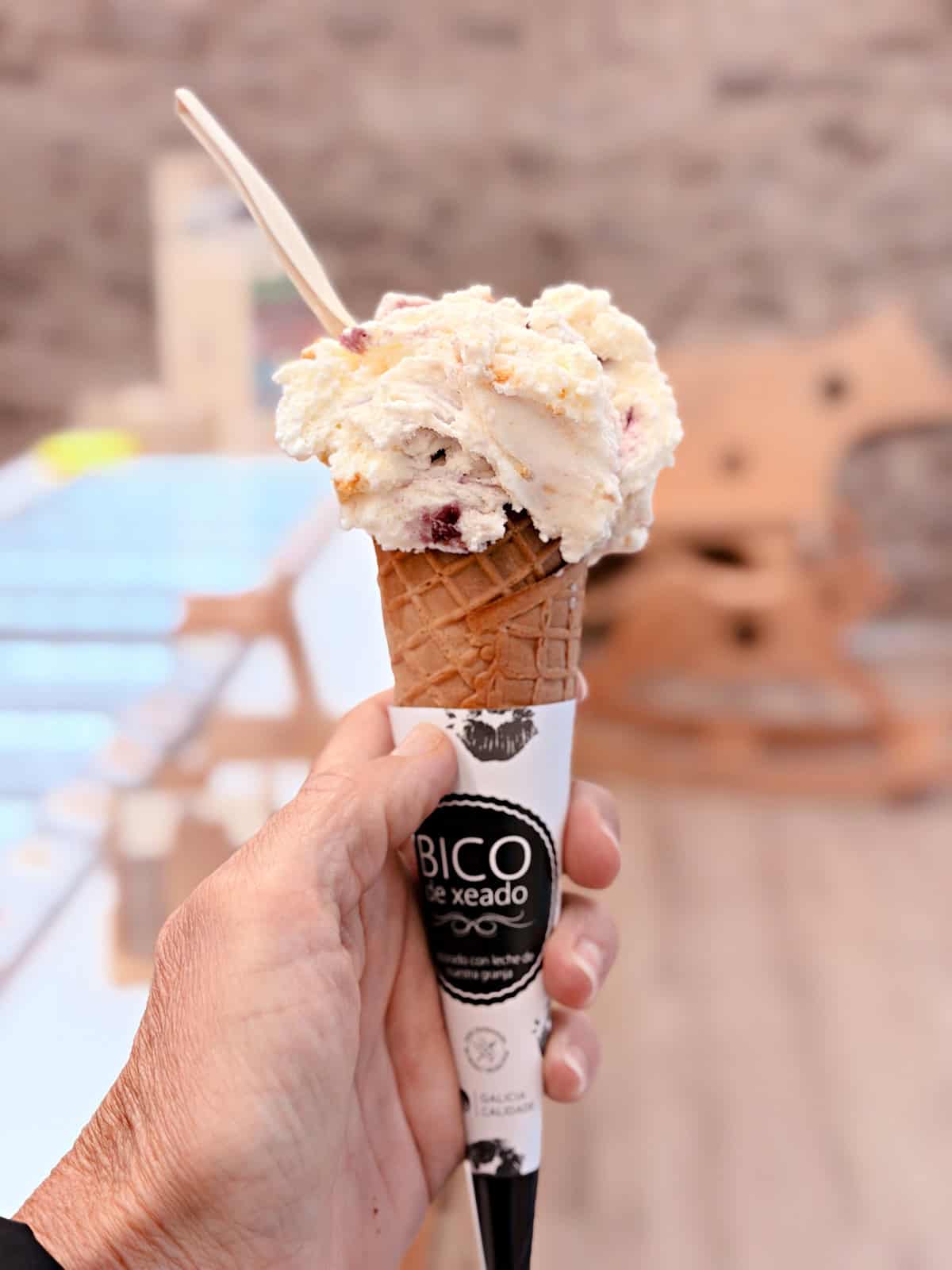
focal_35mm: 48
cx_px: 476
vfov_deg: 39.7
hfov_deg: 30.3
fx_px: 1760
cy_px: 635
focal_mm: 6.8
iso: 50
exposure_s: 1/121
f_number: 1.8
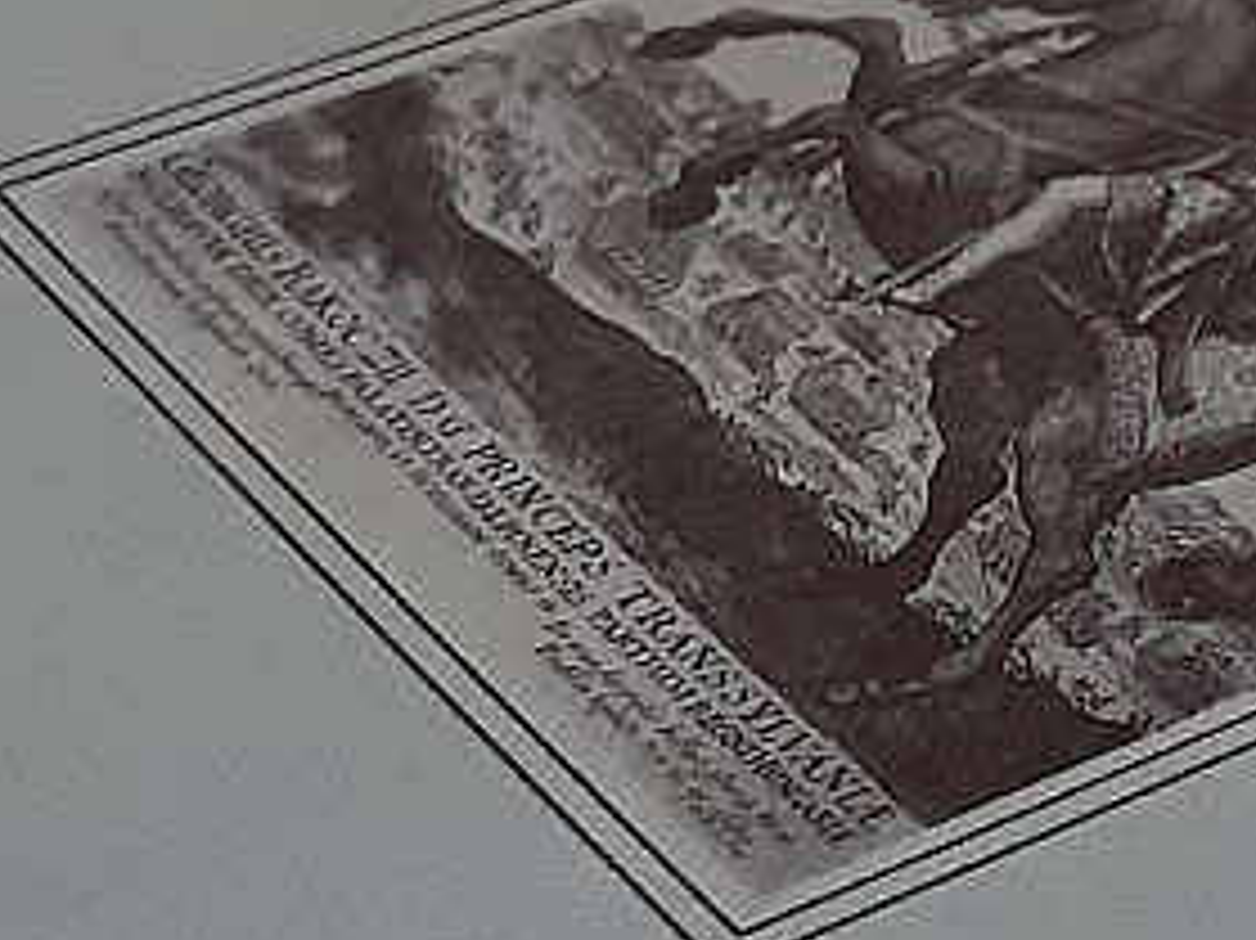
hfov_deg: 19.1
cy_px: 603
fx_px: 3591
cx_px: 1364
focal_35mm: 99
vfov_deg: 14.9
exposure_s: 1/60
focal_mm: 3.93
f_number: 1.7
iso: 160
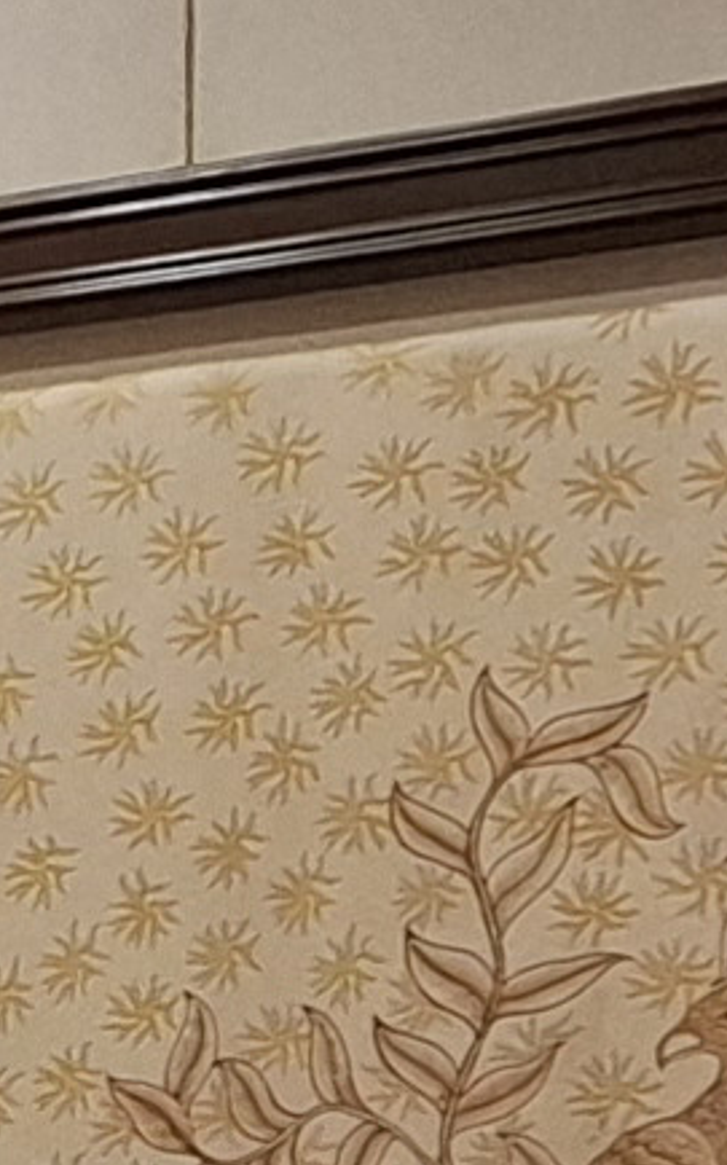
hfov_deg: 4.3
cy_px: 1388
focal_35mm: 229
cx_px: -3914
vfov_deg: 9.1
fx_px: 7264
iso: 200
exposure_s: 1/100
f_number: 1.8
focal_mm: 5.54
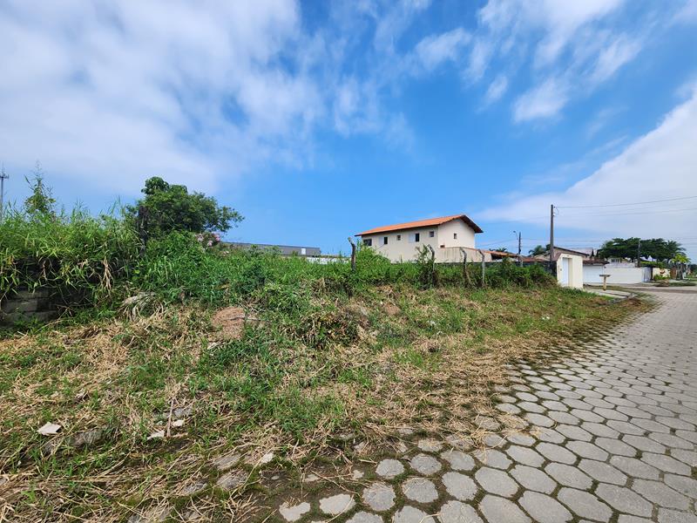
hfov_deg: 106.2
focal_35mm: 13
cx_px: 348
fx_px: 262
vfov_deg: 89.9
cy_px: 262
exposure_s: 1/2094
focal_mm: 2.2
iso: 50
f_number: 2.2
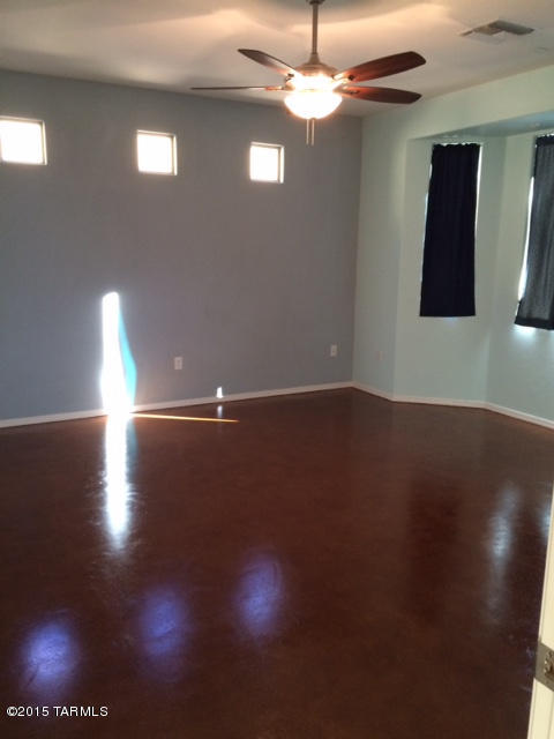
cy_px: 370
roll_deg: -0.2
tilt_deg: -12.0
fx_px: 619
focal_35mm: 29
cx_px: 277
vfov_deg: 61.7
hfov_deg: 48.2
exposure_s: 1/30
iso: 200
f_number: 2.2
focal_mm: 4.15
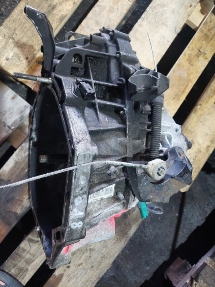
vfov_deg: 69.4
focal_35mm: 25
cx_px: 108
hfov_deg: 54.9
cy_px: 144
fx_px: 207
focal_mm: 5.23
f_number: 1.8
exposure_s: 1/50
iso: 400
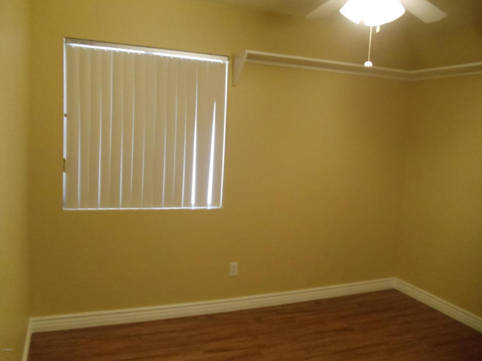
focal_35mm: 44
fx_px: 613
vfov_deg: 32.9
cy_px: 180
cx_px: 241
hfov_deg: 42.9
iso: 800
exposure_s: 1/30
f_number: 3.5
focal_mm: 6
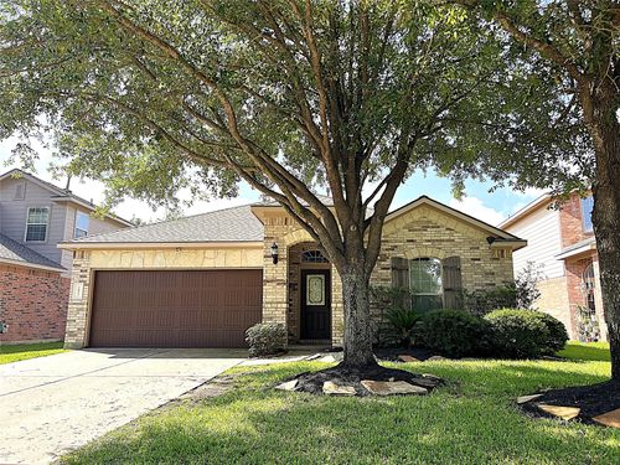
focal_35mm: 26
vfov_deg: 53.1
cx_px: 310
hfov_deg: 67.3
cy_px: 232
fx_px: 466
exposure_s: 1/1531
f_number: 1.5
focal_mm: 5.7
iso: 50
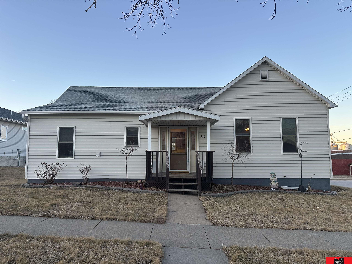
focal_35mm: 24
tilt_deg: +5.6
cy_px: 132
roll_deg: +0.4
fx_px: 244
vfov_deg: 56.8
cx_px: 176
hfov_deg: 71.6
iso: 80
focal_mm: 6.86
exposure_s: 1/494
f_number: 1.78
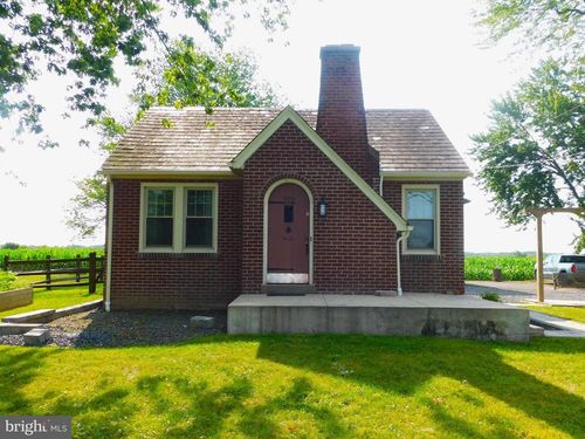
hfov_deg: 60.0
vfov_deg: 46.8
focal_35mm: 30
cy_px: 220
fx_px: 507
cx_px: 292
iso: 125
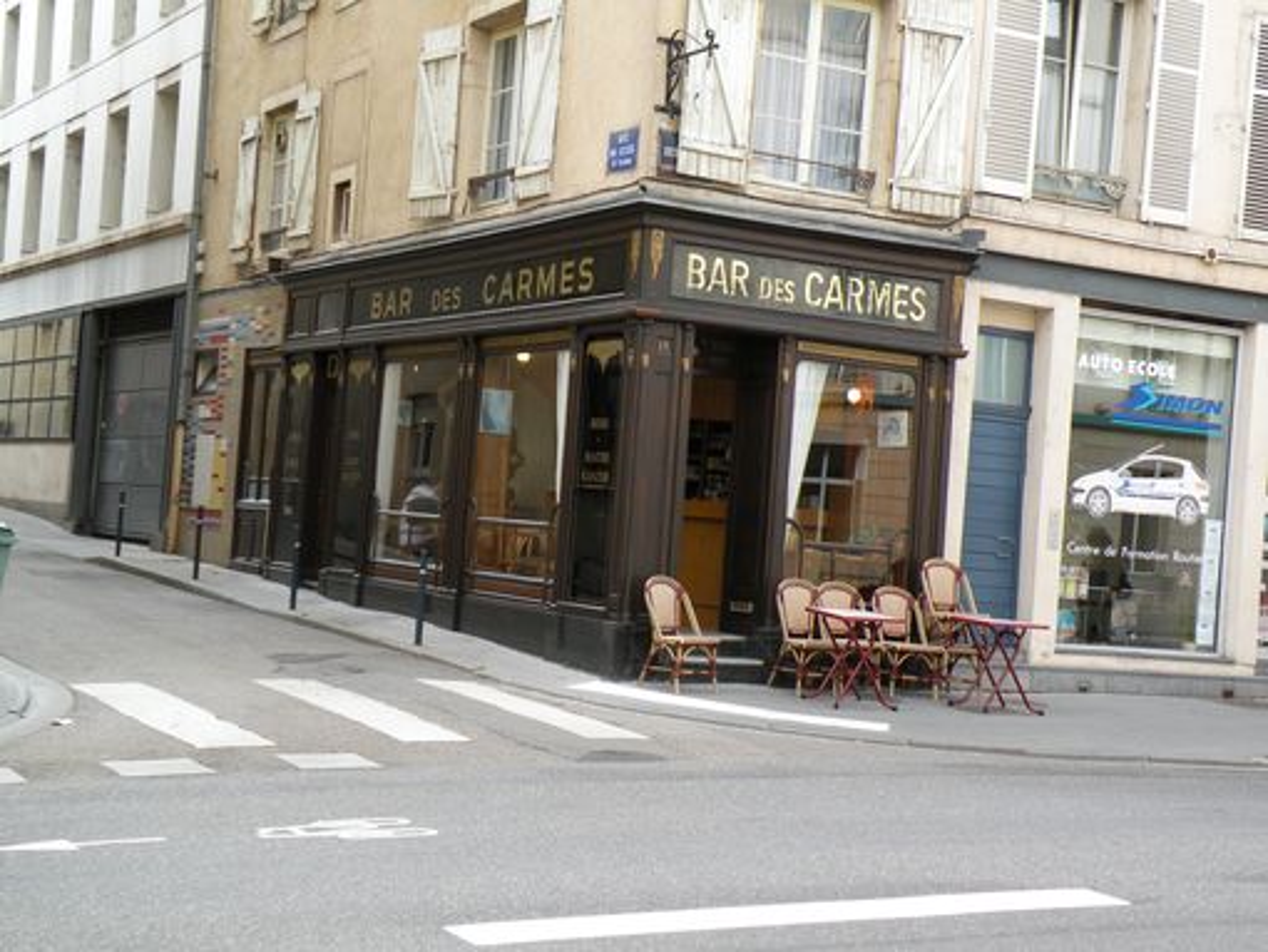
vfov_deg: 26.1
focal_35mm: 56
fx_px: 2052
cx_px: 634
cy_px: 476
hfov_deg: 34.3
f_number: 4
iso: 64
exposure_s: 1/95.7
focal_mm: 9.8
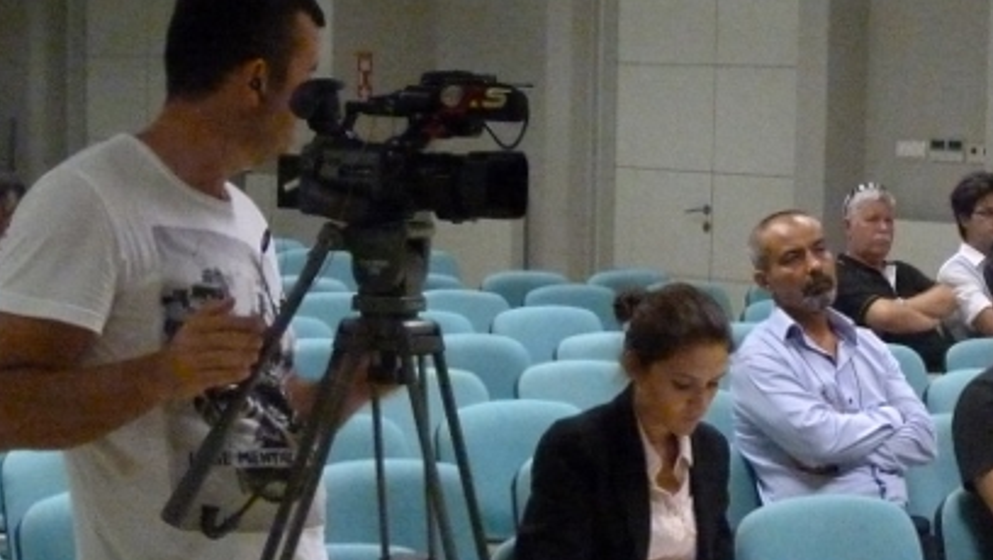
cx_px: 1030
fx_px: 2951
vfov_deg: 10.8
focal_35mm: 112
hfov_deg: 18.5
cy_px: 480
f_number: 3.2
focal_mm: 7.4
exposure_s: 1/50
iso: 800
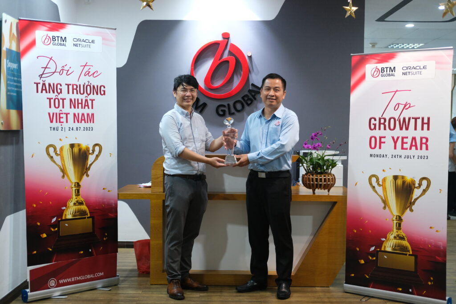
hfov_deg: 37.5
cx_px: 228
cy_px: 152
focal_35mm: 53
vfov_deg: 25.5
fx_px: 671
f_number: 2
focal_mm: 35
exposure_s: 1/105
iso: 1000
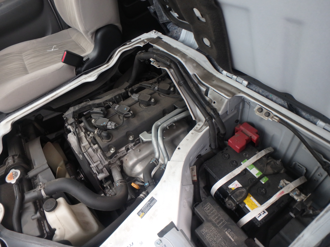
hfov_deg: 79.0
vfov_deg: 63.4
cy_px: 124
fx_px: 200
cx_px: 165
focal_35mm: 21
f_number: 3.5
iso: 200
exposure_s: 1/40
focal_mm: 3.7
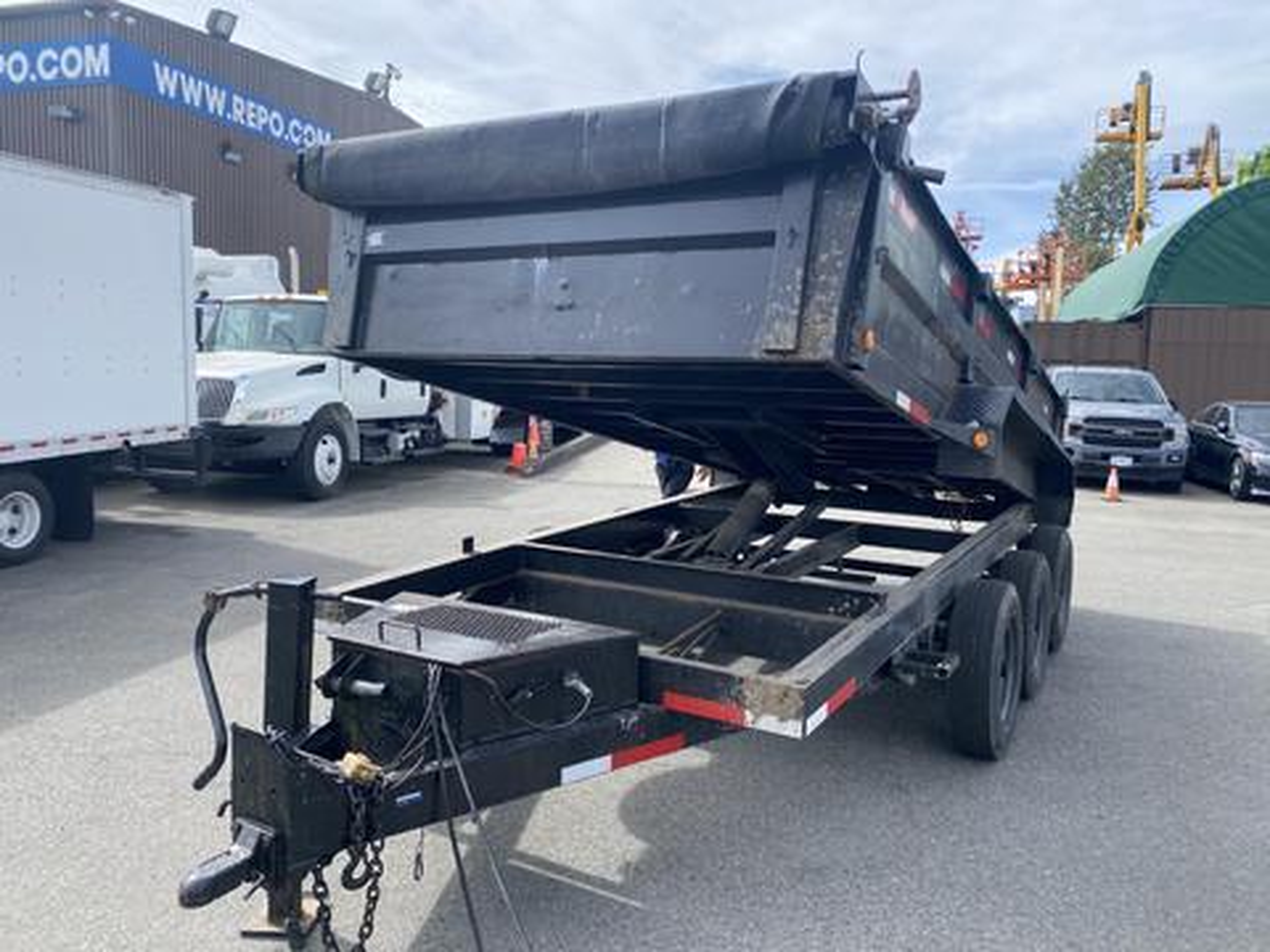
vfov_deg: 53.1
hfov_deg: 67.3
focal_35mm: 26
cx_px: 635
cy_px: 476
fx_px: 954
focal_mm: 4.25
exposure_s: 1/1218
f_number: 1.8
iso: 32
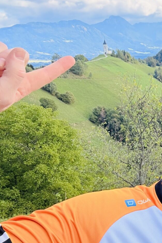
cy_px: 126
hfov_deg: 24.3
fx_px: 331
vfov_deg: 40.3
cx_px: 207
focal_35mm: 49
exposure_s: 1/279
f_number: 1.9
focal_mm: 2.69
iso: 40
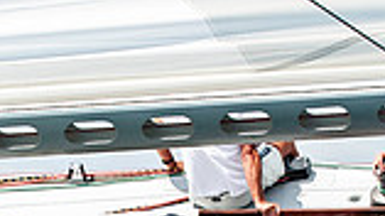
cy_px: 307
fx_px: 3152
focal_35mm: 309
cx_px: 159
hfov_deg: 7.0
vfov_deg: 3.9
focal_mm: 80
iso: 320
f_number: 5
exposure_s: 1/2500
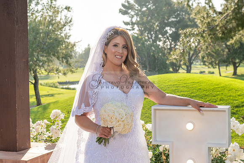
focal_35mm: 70
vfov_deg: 19.5
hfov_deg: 28.8
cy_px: 82
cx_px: 122
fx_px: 475
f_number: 9
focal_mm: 70
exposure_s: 1/200
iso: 200
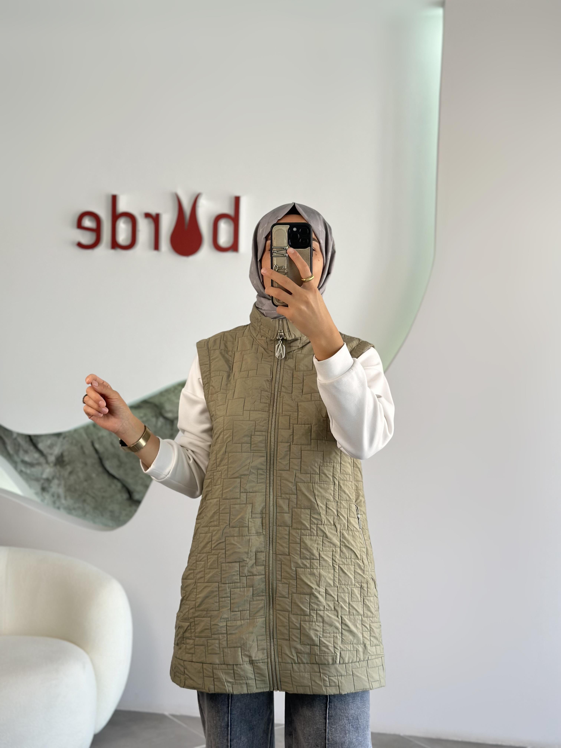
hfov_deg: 30.3
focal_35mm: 48
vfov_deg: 39.7
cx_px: 280
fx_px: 1037
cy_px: 374
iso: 80
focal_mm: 6.86
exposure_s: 1/258
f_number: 1.78
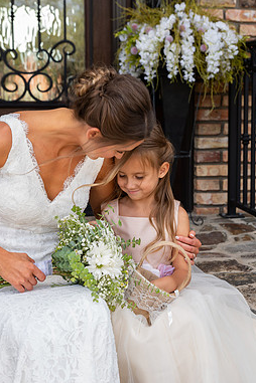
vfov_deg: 28.8
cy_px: 193
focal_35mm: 70
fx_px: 747
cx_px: 150
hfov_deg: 19.4
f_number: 4.5
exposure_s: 1/160
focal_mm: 46
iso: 200
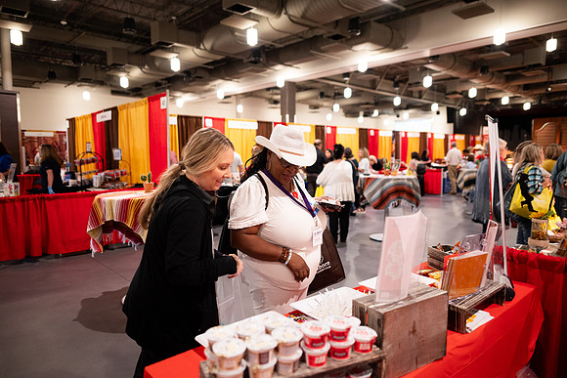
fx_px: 378
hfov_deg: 73.7
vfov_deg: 53.2
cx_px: 284
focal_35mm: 24
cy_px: 189
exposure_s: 1/200
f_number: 1.8
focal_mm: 24
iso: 1250
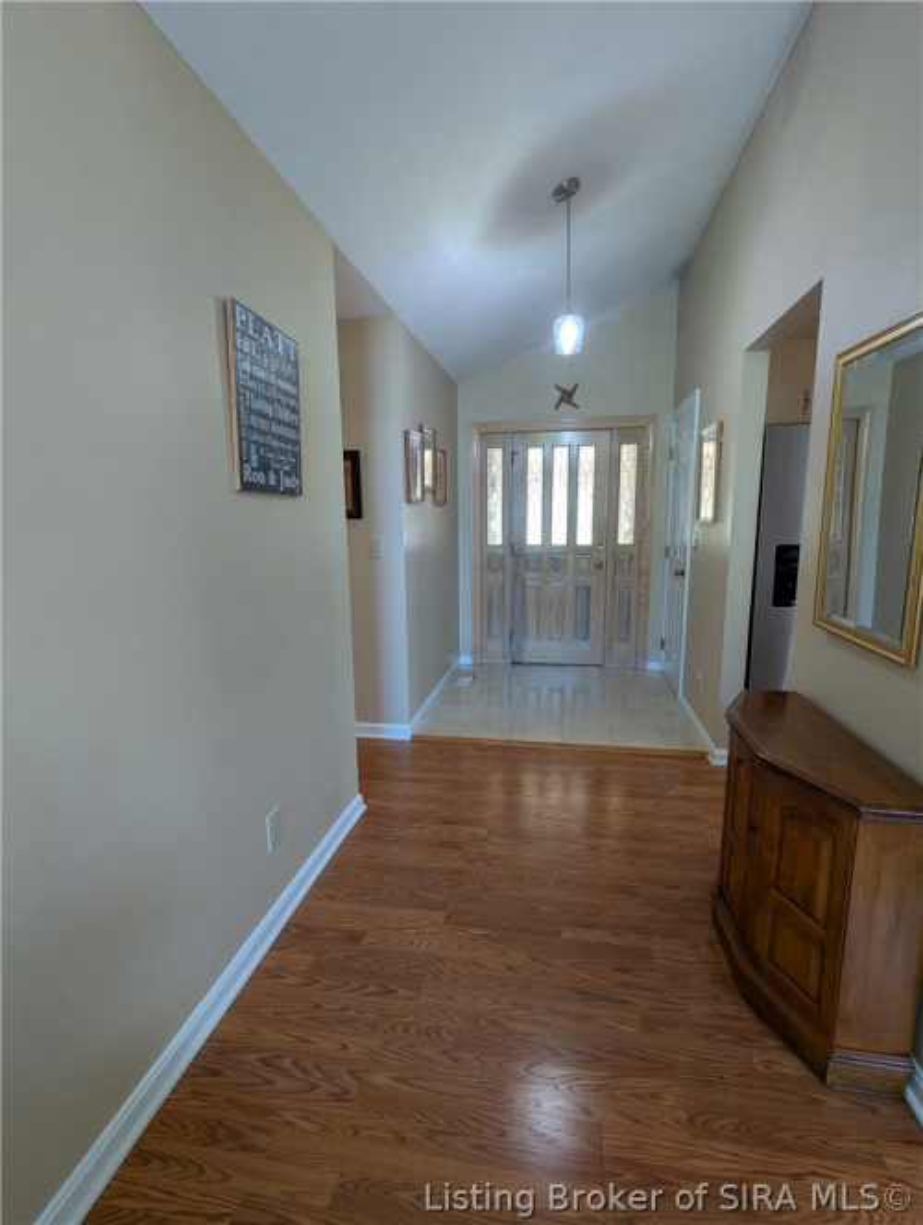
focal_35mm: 16
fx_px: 567
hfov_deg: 78.2
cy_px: 612
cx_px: 462
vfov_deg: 94.4
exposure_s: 1/30
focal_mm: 2.35
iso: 78
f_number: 2.2
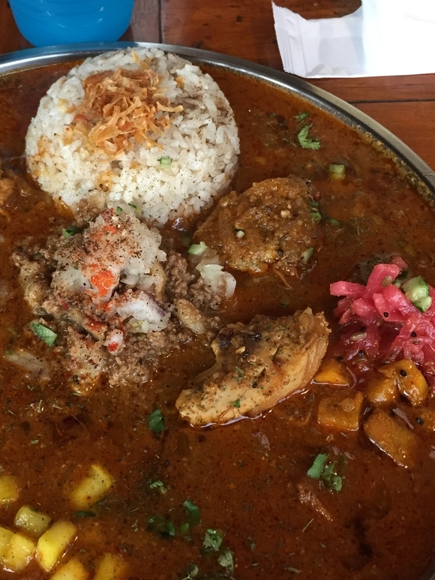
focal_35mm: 45
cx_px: 128
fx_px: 754
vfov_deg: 42.1
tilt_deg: -55.4
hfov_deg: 31.8
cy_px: 307
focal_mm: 4.15
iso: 160
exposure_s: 1/30
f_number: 2.2
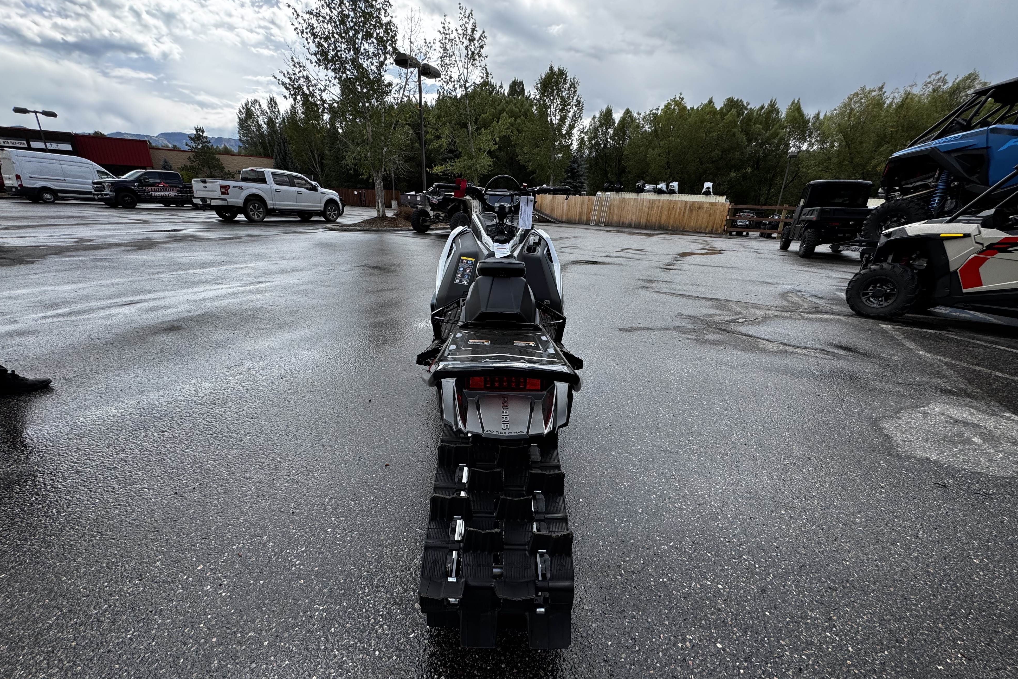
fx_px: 424
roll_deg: -0.7
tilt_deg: -20.4
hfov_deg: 100.4
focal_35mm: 15
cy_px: 364
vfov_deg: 77.2
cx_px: 506
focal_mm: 2.22
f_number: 2.2
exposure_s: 1/615
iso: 50
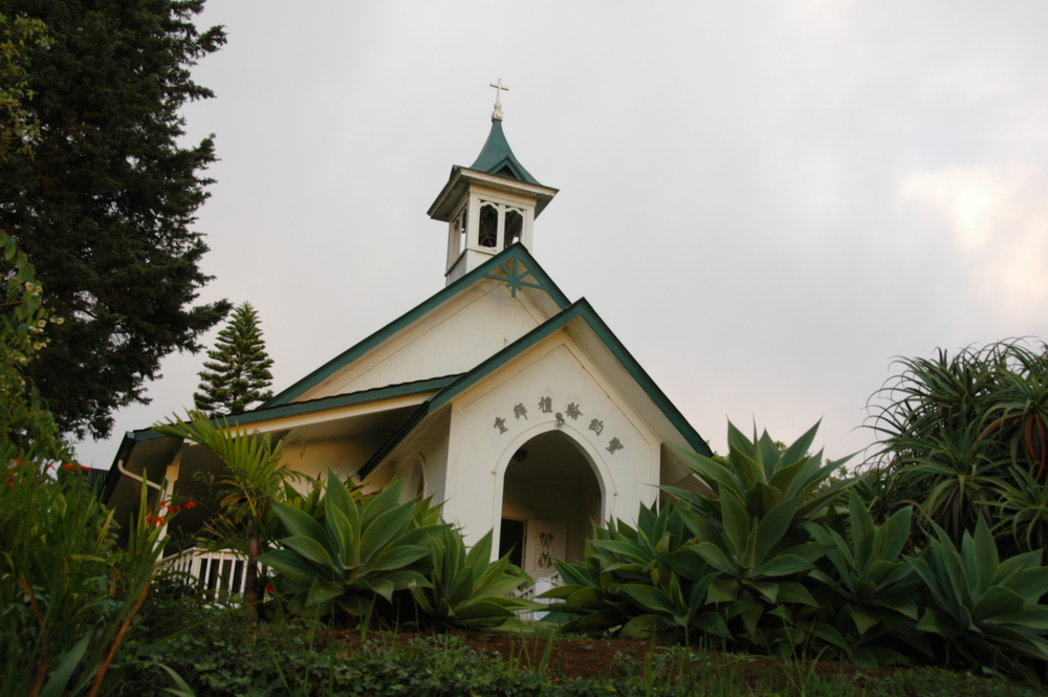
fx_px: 1483
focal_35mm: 51
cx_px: 524
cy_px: 348
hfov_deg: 38.9
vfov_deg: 26.4
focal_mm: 34
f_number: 8
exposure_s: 1/30
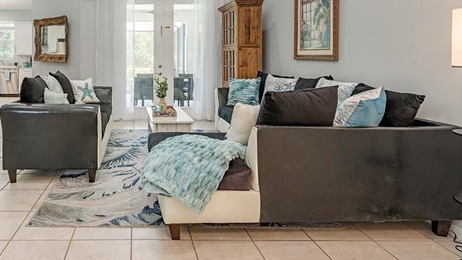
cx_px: 136
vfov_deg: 44.0
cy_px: 56
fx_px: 306
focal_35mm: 25
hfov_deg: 70.7
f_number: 9
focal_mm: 14
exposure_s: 1
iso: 100
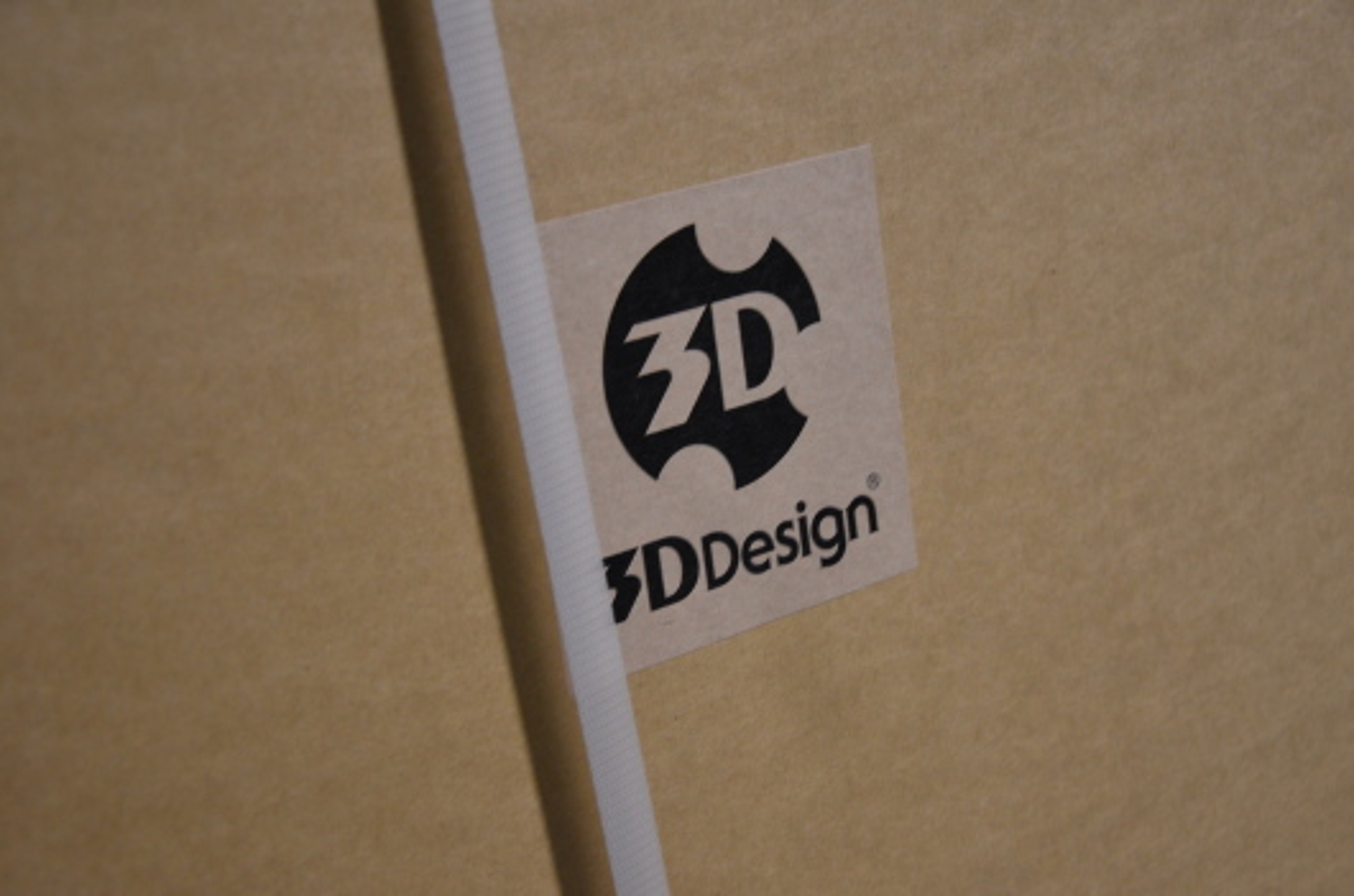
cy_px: 448
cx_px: 677
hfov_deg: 29.9
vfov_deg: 20.1
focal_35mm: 68
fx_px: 2533
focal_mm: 45
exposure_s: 1/30
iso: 1000
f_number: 4.8
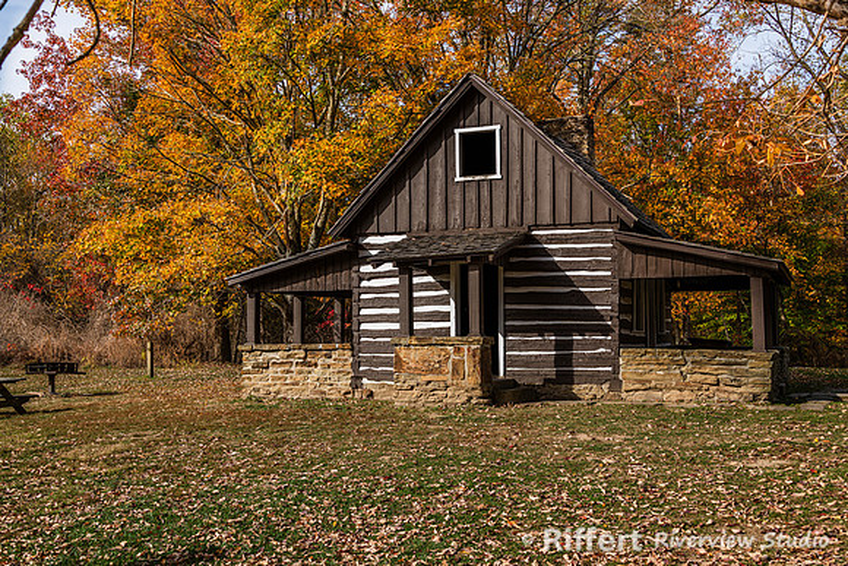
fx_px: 910
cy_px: 283
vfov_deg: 34.5
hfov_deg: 50.0
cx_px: 424
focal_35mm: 39
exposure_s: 1/160
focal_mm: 38
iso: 64
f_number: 8
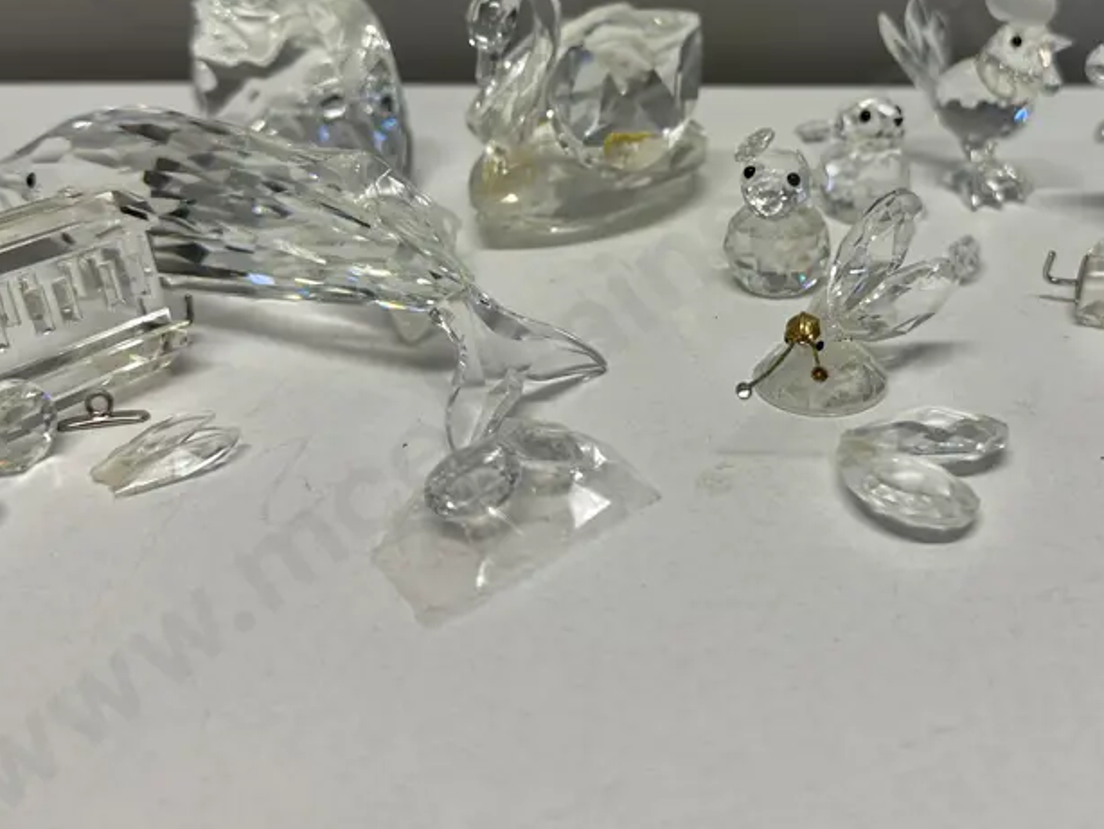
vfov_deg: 35.4
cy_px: 241
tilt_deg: -22.3
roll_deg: -1.2
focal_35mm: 40
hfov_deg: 46.2
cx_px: 712
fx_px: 1276
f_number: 1.78
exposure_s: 1/100
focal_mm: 6.86
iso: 80
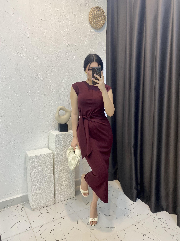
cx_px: 90
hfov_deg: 53.1
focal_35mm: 26
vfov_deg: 67.3
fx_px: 180
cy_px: 120
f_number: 1.8
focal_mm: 4.25
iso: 80
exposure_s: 1/100
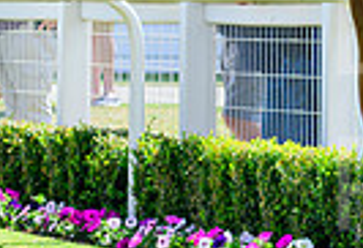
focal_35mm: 462
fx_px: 4696
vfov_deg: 3.0
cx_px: 643
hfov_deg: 4.4
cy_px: 30
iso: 400
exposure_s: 1/500
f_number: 6.3
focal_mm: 100
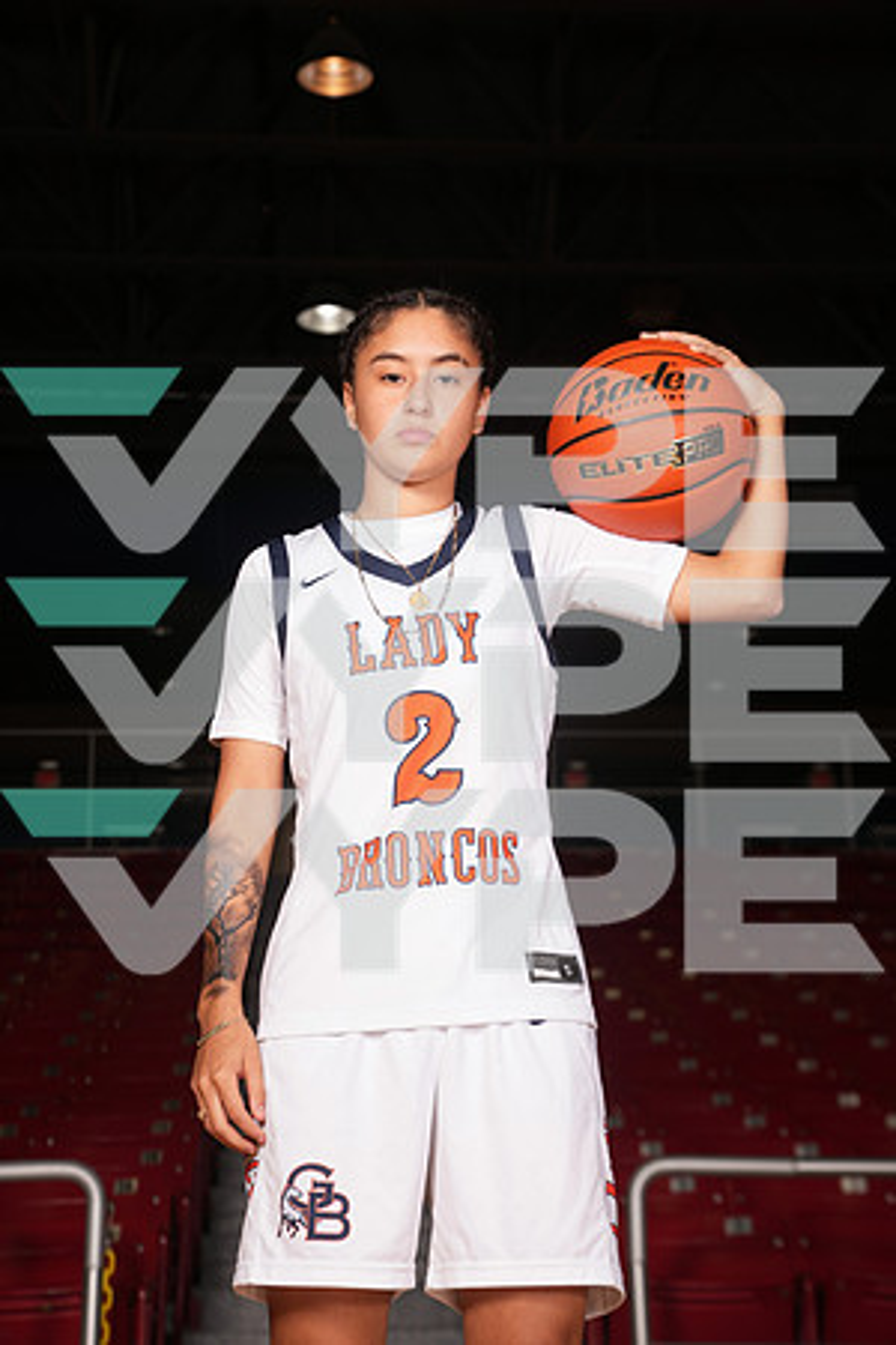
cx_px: 448
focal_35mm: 70
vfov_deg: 28.8
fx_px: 2613
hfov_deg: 19.5
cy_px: 672
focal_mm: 70
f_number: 6.3
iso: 400
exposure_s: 1/200
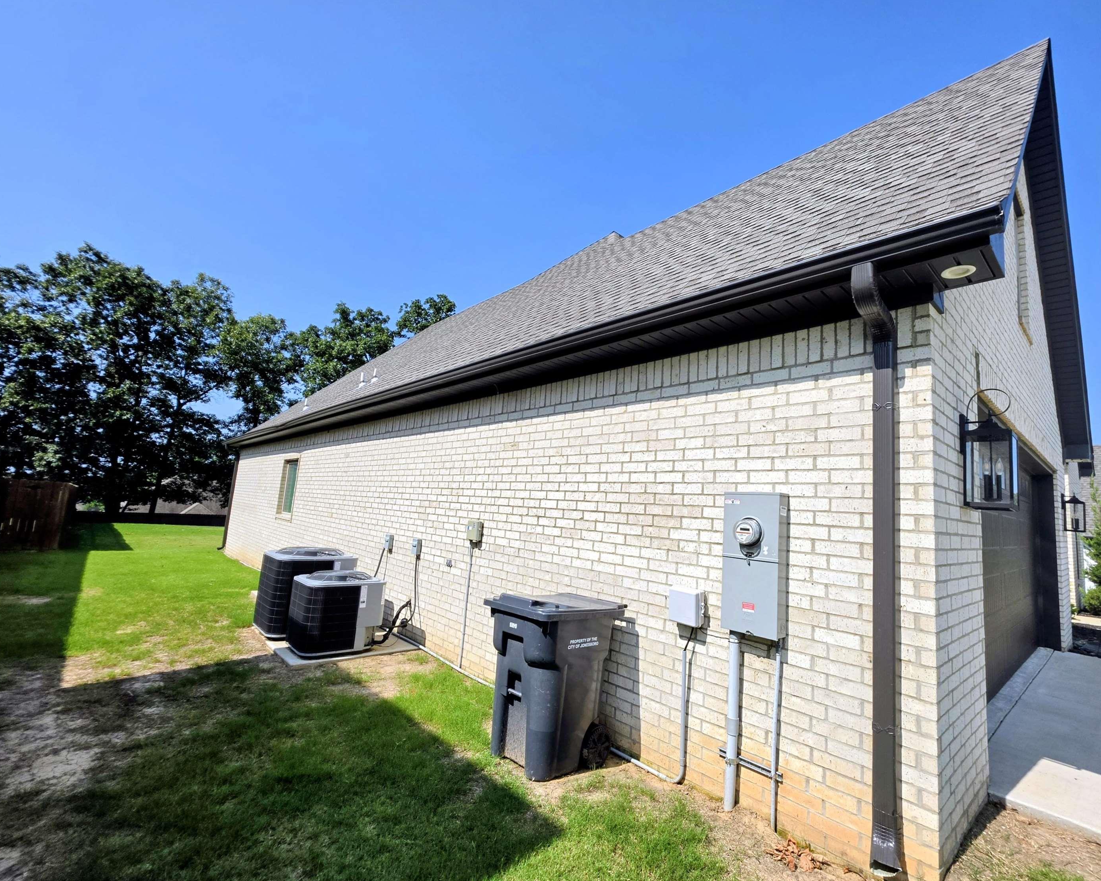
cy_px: 448
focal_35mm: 14
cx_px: 596
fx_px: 456
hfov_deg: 100.5
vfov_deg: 88.0
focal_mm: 2.2
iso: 32
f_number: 1.9
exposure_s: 1/2296
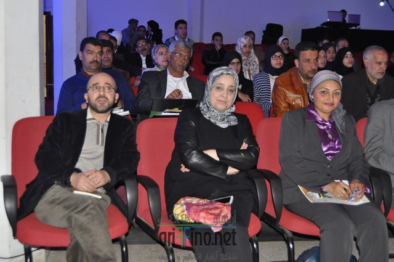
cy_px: 131
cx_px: 197
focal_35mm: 48
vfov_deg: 28.0
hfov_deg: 41.2
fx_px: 525
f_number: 4.5
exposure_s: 1/60
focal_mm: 32
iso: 800
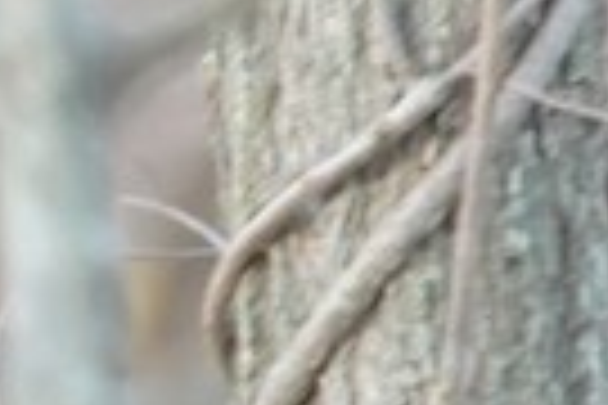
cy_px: 520
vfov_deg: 0.8
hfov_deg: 1.1
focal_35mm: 1814
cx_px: -1311
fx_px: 30634
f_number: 6.3
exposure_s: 1/200
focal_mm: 240
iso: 2000
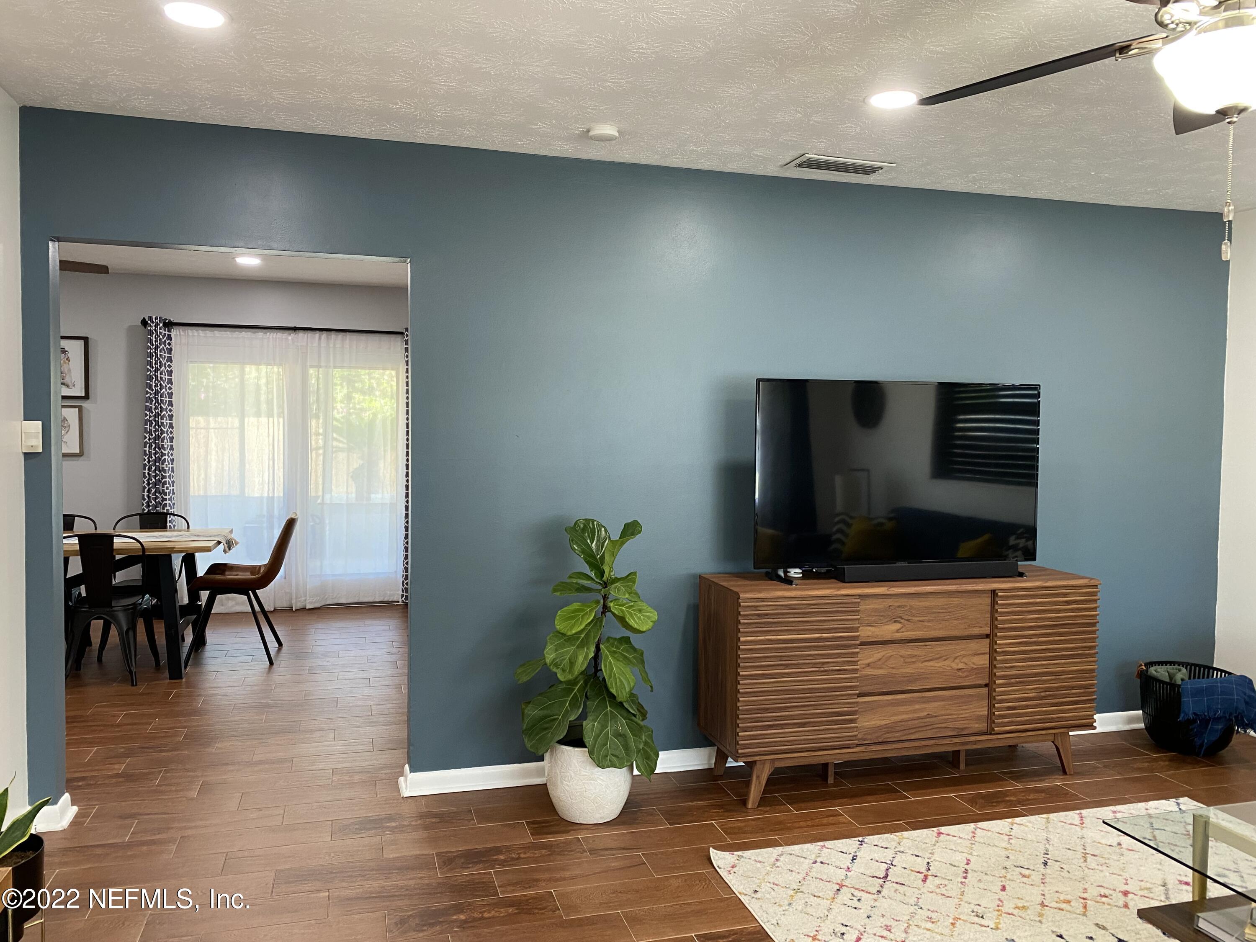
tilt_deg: -1.6
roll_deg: -0.8
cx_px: 628
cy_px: 471
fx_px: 943
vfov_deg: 53.1
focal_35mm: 26
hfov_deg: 67.3
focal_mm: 4.25
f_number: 1.8
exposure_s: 1/60
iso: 160
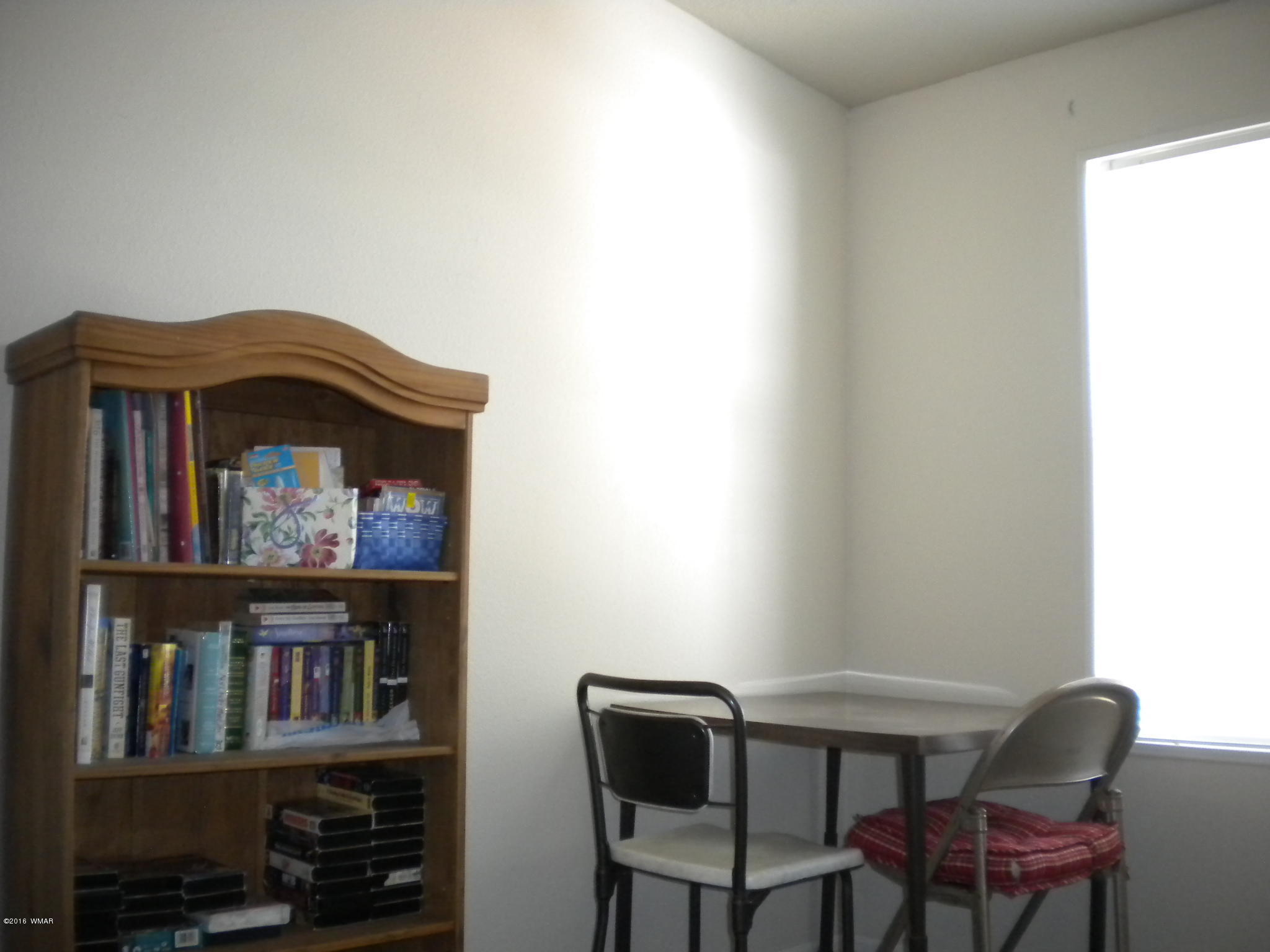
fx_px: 1284
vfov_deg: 40.7
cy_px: 476
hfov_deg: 52.6
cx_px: 635
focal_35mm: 35
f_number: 3.1
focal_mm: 6.3
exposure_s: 1/30
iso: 400
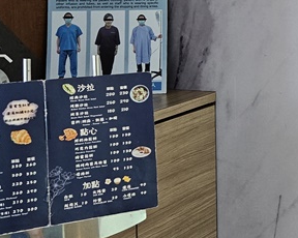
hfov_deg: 21.4
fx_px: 687
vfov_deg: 19.1
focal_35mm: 78
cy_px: -1
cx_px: 416
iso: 400
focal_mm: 5.4
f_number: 1.8
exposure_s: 1/120
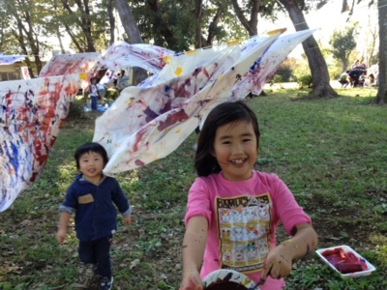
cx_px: 194
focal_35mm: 35
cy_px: 145
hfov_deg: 52.6
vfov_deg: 40.7
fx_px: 391
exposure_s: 1/120
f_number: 2.4
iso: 80
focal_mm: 4.28
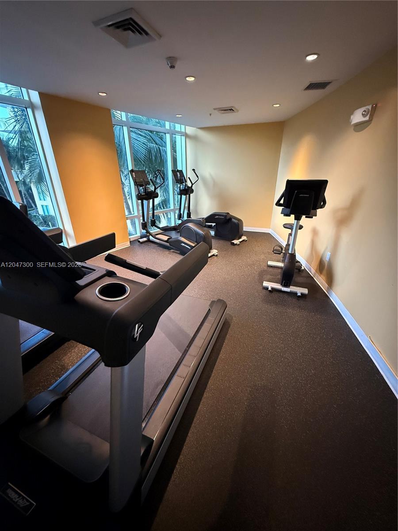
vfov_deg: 102.1
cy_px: 266
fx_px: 215
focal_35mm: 14
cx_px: 199
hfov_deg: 85.7
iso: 1250
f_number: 2.2
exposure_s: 1/40
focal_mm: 2.22
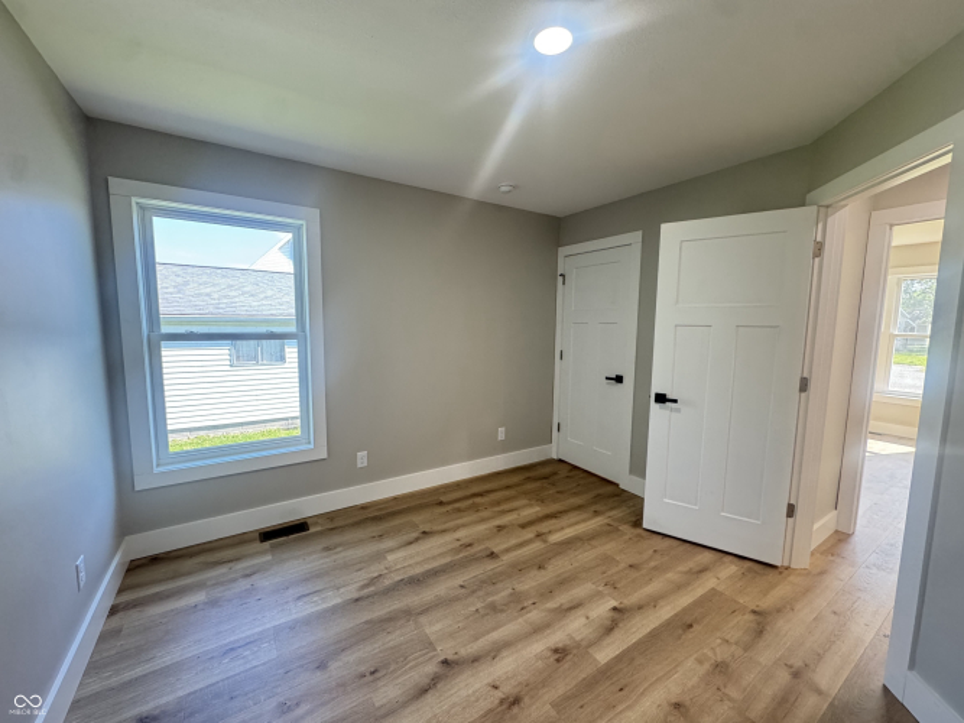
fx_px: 390
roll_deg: -1.5
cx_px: 482
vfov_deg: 85.7
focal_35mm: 14
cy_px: 362
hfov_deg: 102.1
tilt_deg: -5.2
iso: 320
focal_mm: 2.22
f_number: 2.2
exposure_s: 1/120
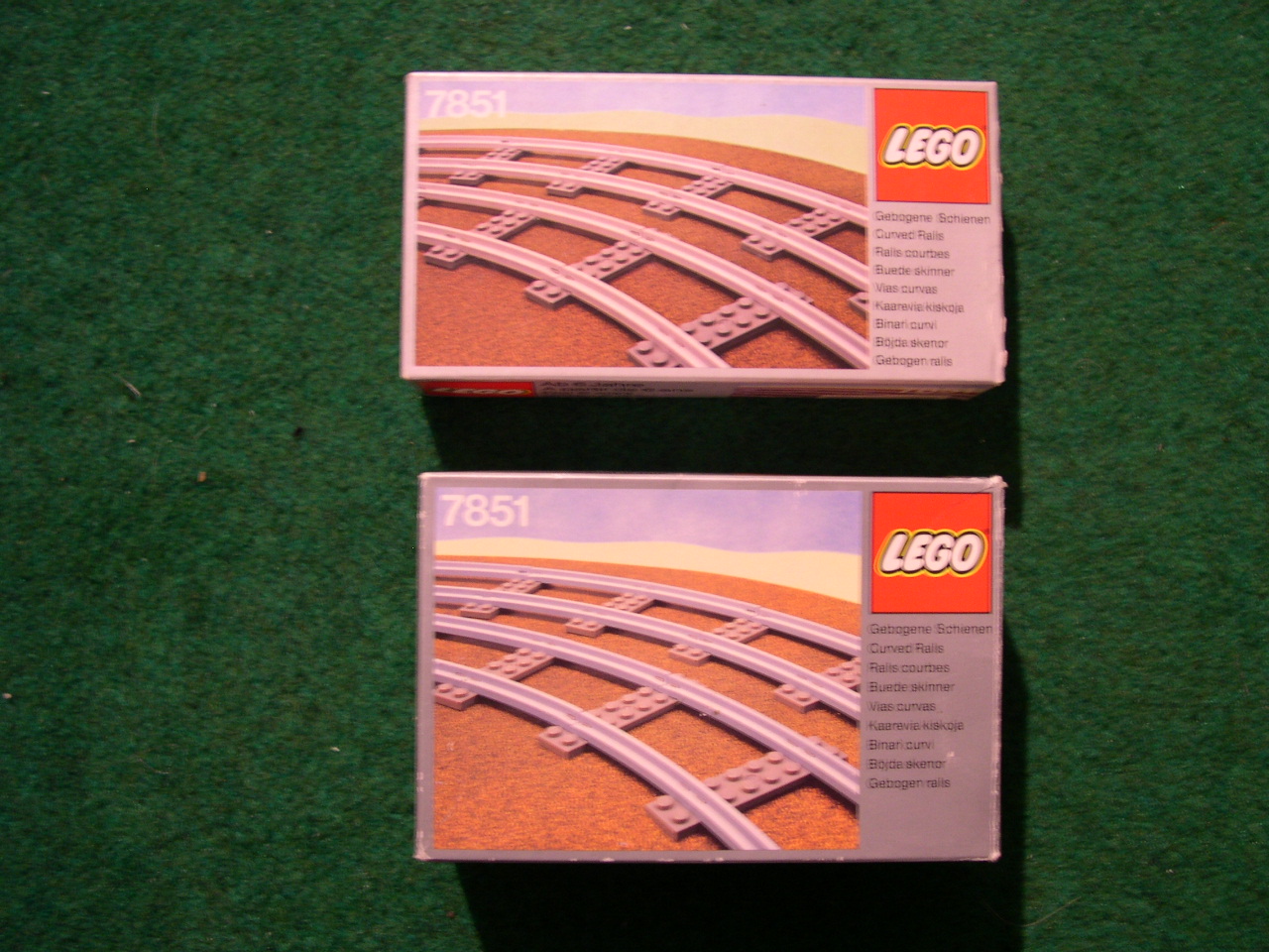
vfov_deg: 37.7
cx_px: 634
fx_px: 1393
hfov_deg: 49.0
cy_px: 476
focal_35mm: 38
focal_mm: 8
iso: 156
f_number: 2.8
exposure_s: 1/4.7
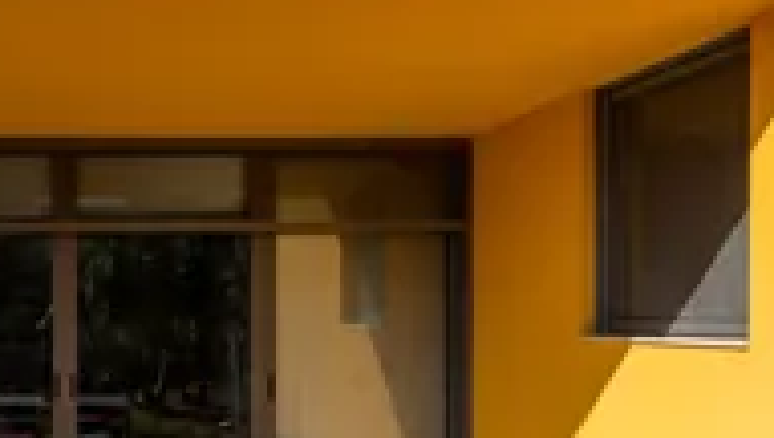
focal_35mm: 46
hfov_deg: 40.9
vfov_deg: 25.9
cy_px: 298
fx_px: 945
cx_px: 69
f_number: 10
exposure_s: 1/1000
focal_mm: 14
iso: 100
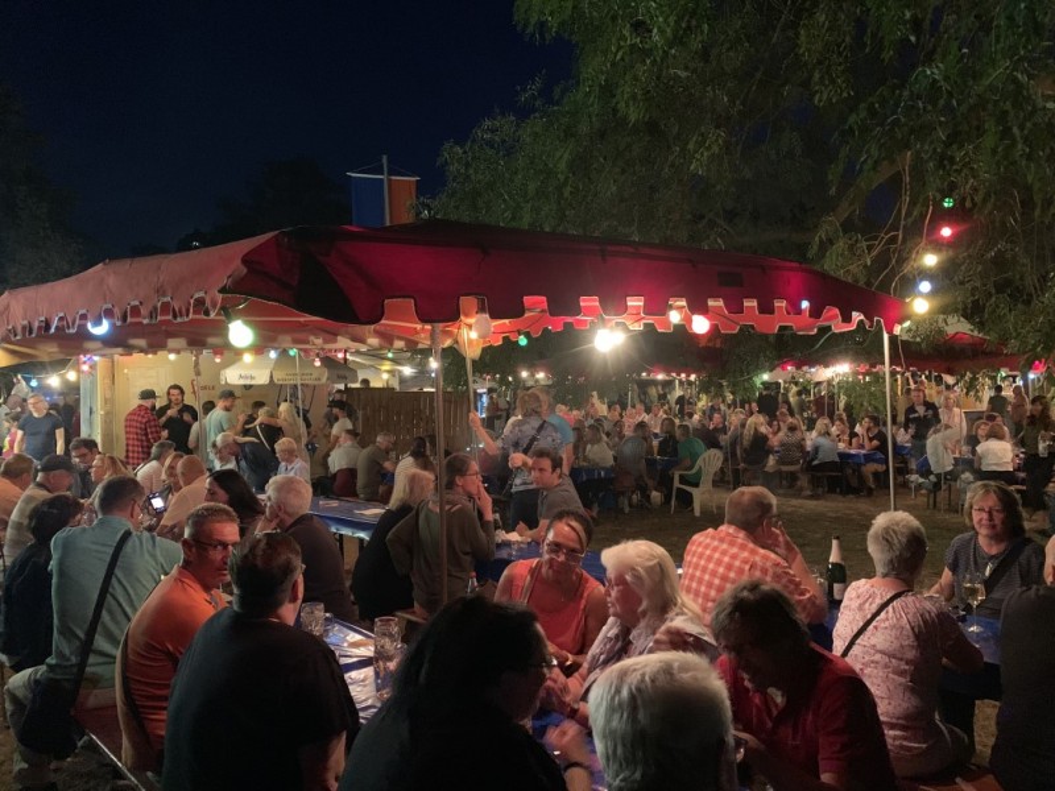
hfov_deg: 67.3
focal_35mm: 26
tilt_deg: -0.2
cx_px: 528
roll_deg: +0.3
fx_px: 792
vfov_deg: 53.1
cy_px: 396
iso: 640
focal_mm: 4.25
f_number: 1.8
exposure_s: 1/25
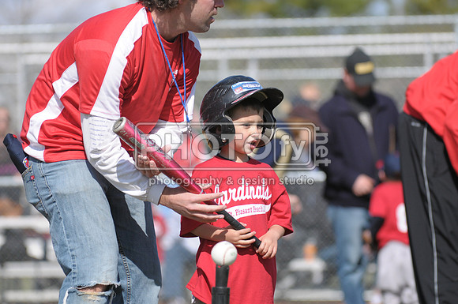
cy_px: 152
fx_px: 4002
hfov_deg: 6.6
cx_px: 229
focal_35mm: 315
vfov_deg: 4.4
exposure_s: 1/2500
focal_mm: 210
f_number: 4
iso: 400
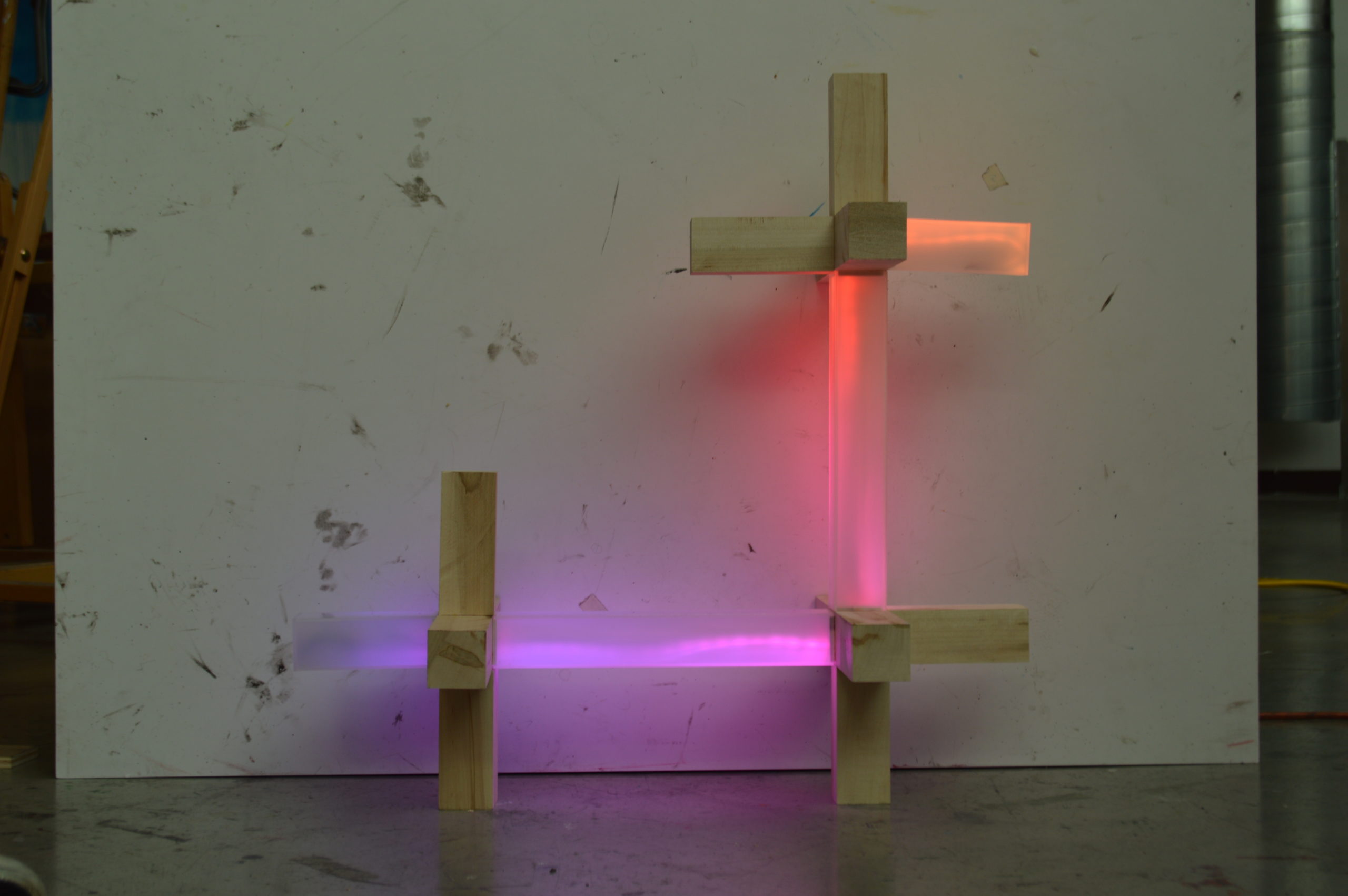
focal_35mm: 54
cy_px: 448
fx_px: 2020
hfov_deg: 36.9
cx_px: 674
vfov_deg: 25.0
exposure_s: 1/25
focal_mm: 36
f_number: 5.6
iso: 100
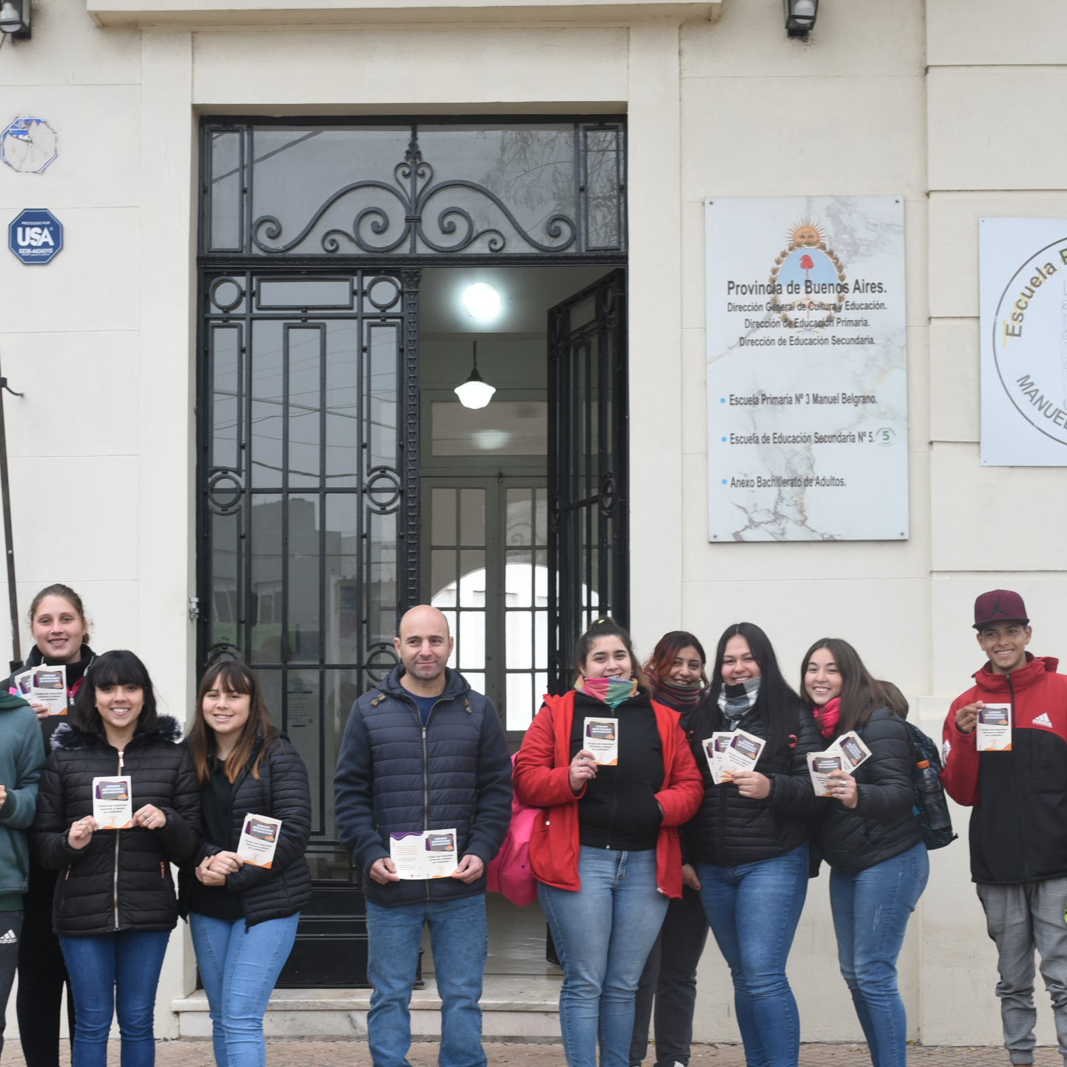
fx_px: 1988
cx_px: 548
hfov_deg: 30.0
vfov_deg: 29.9
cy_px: 677
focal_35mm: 57
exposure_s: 1/160
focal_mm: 35
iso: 400
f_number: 6.3
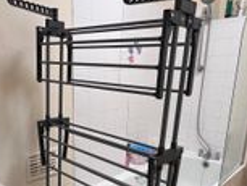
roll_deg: +0.1
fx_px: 243
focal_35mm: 34
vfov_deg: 40.4
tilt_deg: -15.5
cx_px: 90
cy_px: 144
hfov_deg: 53.2
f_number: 1.8
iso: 200
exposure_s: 1/50
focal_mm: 1.57
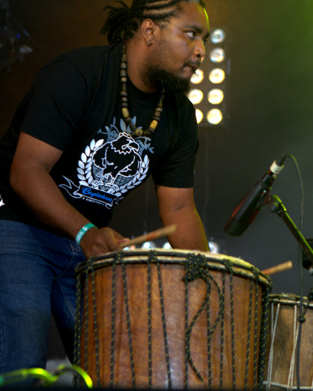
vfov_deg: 11.8
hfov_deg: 9.4
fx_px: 1895
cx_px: 156
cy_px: 180
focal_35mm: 164
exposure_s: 1/50
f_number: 5
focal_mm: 95
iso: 2500
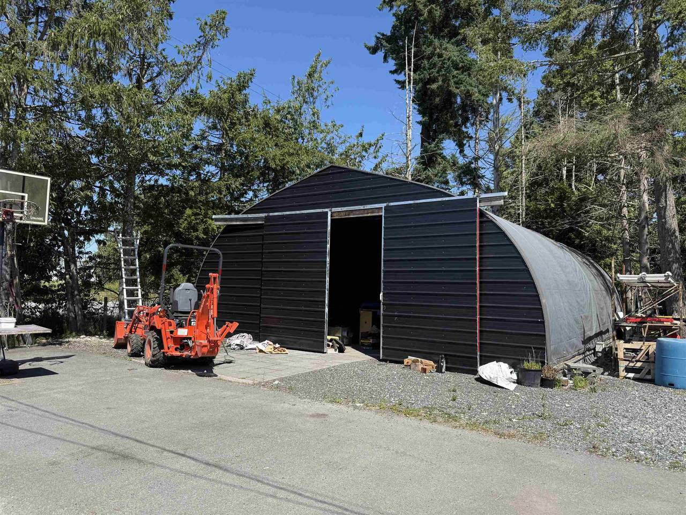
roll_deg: -1.0
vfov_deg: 56.8
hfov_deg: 71.6
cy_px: 258
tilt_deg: +4.0
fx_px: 476
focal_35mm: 24
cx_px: 343
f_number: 1.78
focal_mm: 6.76
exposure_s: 1/3279
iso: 80
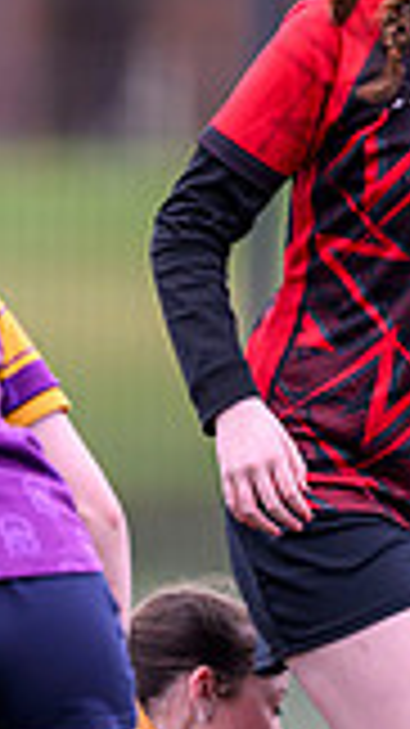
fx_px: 30414
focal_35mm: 1572
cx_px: -686
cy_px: 491
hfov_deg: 0.8
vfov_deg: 1.4
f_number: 3.2
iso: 500
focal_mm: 400
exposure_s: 1/1250
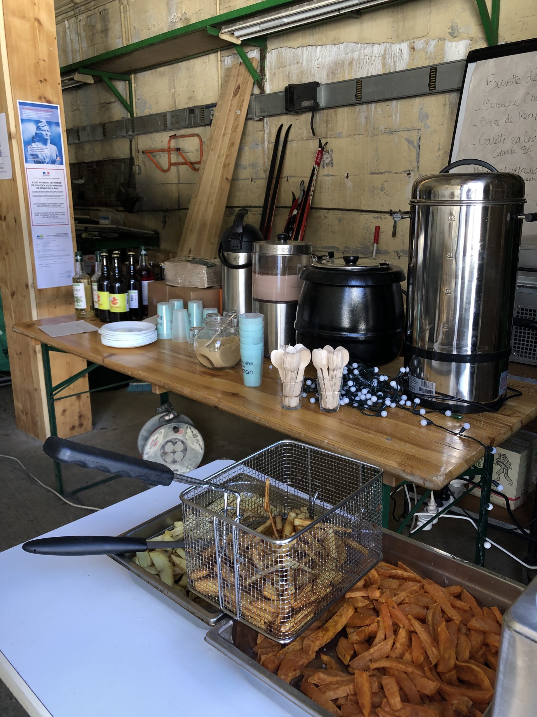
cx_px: 268
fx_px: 579
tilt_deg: -14.2
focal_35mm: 28
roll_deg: +2.0
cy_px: 358
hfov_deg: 49.7
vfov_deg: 63.4
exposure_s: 1/33
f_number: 1.8
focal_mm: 3.99
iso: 32
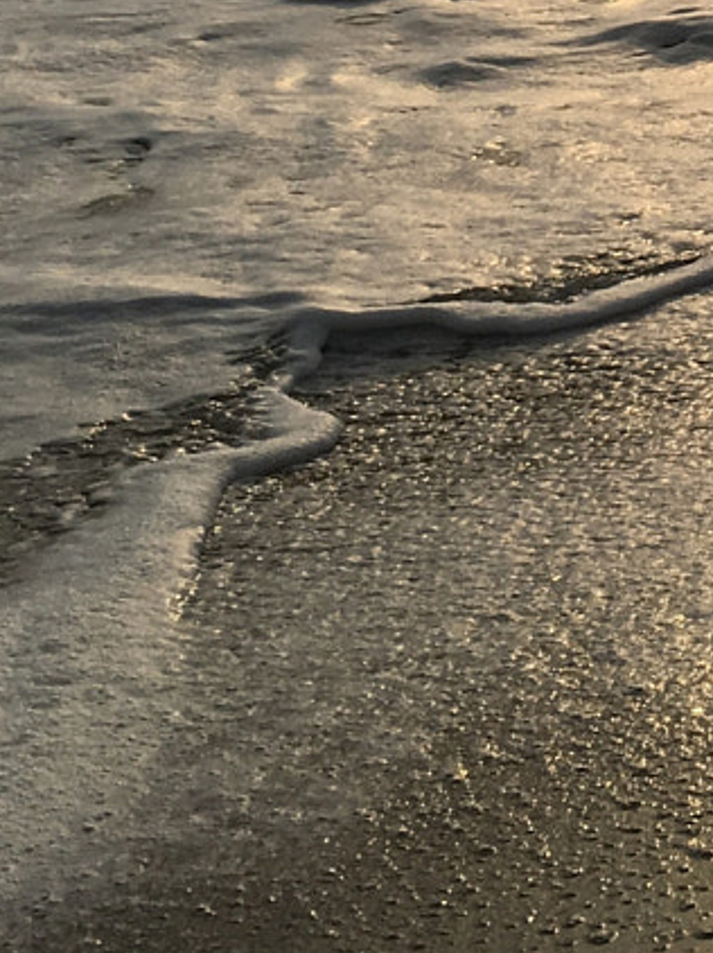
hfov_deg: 13.1
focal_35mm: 110
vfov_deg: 17.0
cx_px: 851
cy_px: -221
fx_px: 3024
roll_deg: +0.4
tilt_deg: -10.3
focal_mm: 4.15
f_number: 2.2
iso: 25
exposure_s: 1/6410
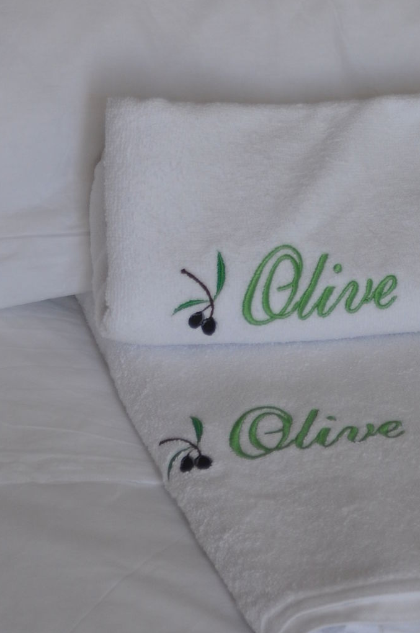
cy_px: -110
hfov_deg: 7.4
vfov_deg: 10.9
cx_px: 336
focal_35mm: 185
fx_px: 3254
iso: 250
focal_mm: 45
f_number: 5.6
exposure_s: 1/125
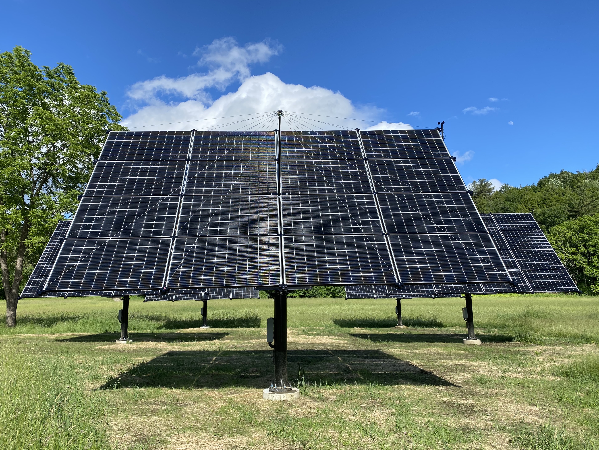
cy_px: 218
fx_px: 467
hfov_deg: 65.3
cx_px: 288
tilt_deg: +10.0
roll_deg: +0.4
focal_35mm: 27
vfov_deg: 51.3
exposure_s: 1/1927
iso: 32
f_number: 1.8
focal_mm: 4.25
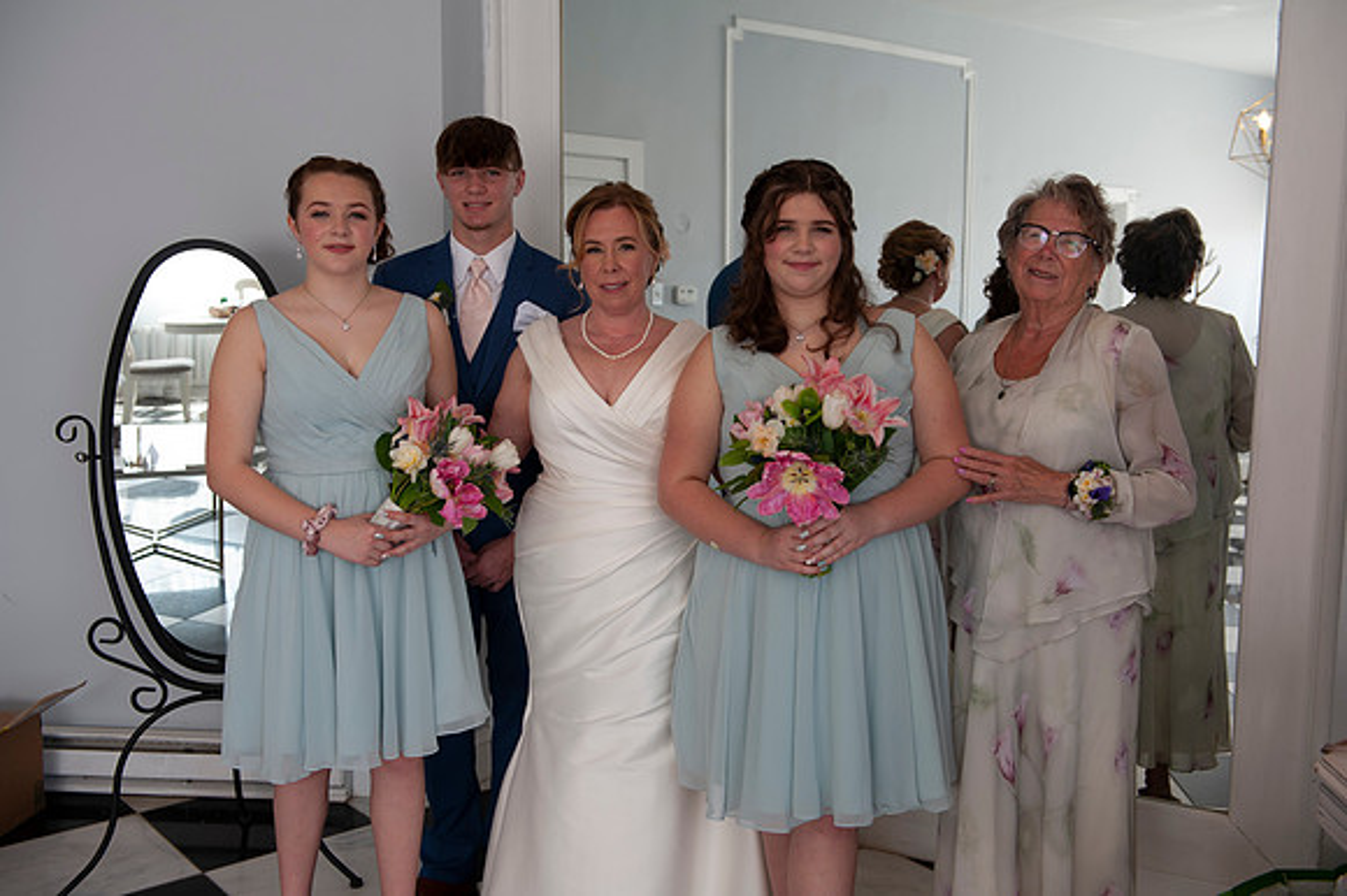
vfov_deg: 35.0
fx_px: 1421
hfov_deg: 50.7
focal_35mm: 38
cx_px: 674
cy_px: 448
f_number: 4.5
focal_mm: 38
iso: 125
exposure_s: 1/60
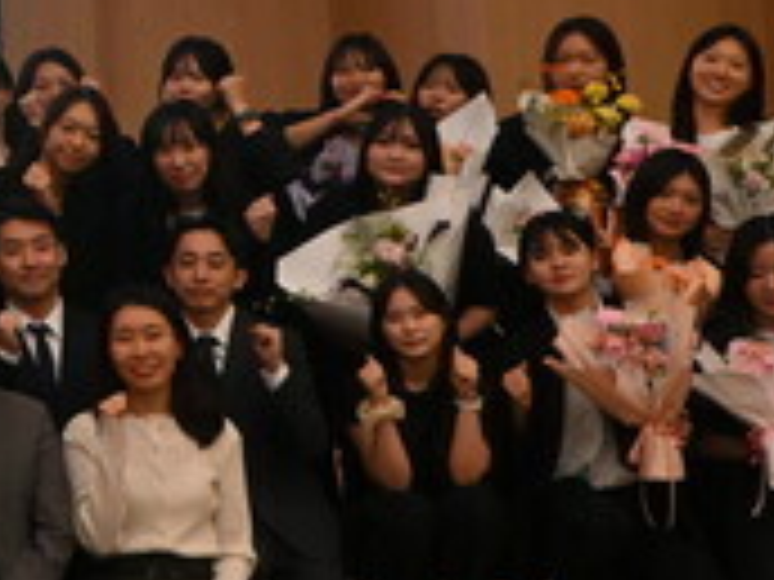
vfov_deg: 11.7
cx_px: -724
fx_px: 2819
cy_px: 56
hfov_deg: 13.6
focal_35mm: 126
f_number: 5
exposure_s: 1/125
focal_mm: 19.5
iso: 400
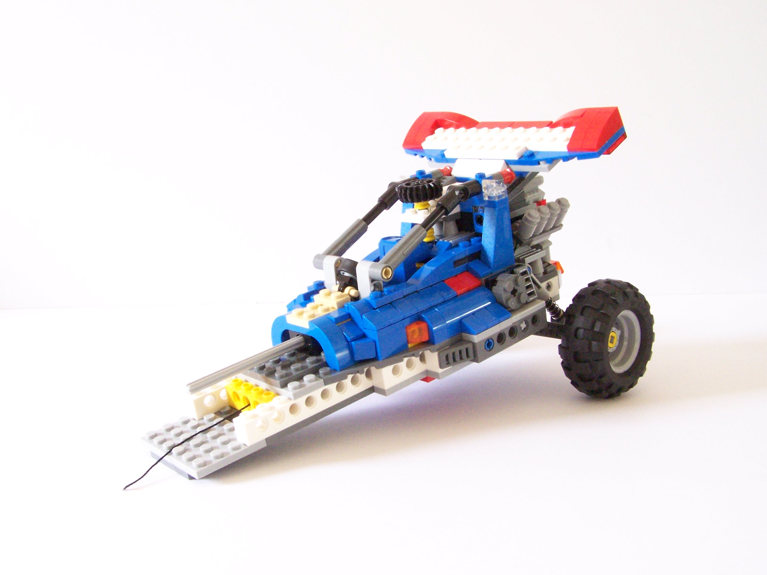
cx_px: 384
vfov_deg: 37.7
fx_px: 842
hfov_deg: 49.0
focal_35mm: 38
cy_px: 288
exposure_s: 1/15
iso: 400
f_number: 6.3
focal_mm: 6.3
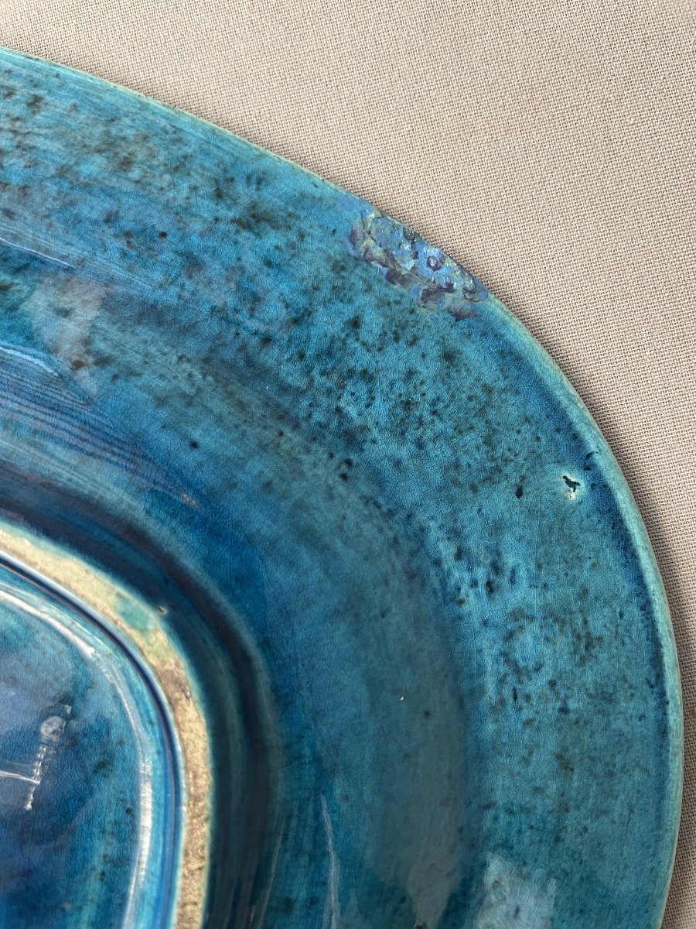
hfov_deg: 53.1
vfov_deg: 67.3
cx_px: 348
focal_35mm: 26
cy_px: 464
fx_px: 697
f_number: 1.6
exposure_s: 1/60
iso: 200
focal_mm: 4.2
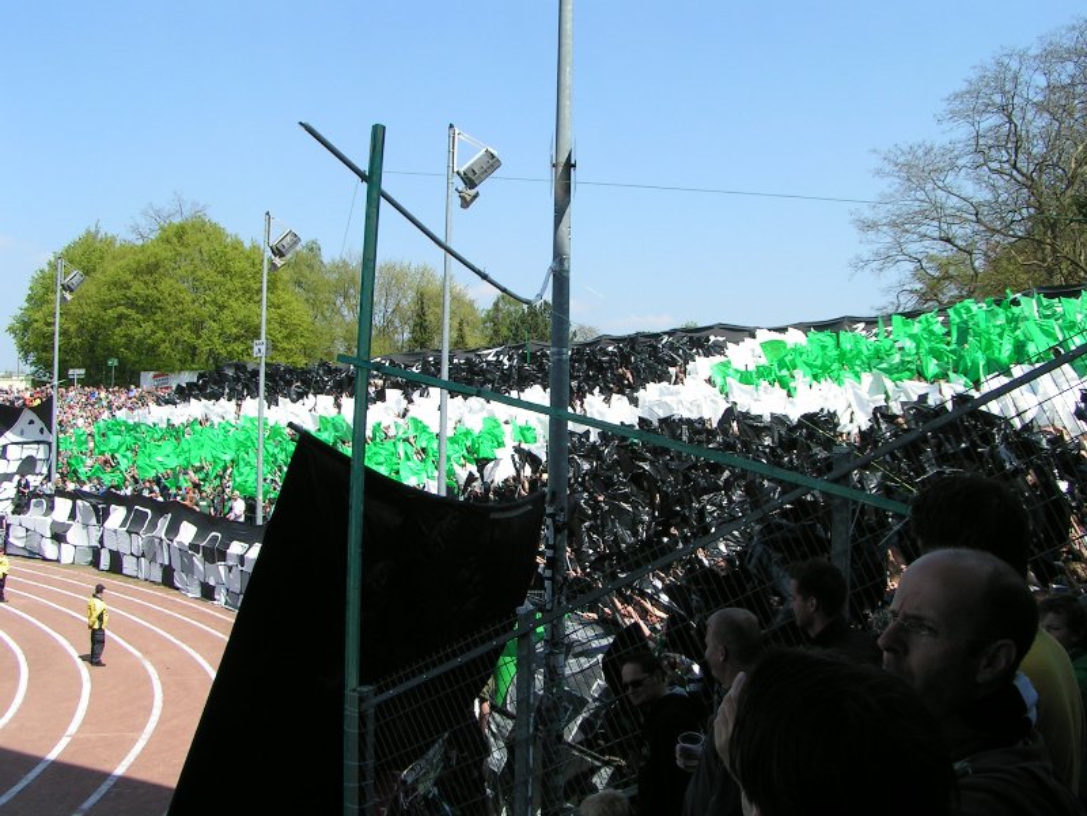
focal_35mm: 38
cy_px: 408
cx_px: 544
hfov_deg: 49.0
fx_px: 1193
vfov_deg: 37.7
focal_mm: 5.8
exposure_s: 1/320
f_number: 5.6
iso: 50
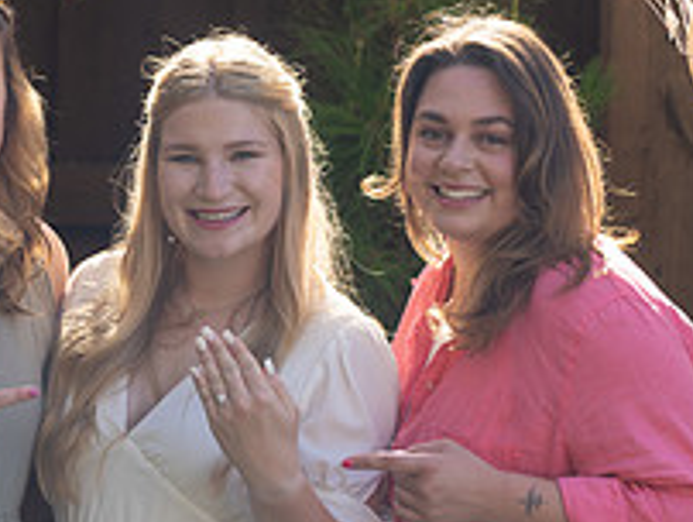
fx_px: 6133
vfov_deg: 4.9
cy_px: 398
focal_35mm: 306
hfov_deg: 6.5
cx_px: 189
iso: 100
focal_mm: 143
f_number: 3.5
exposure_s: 1/640
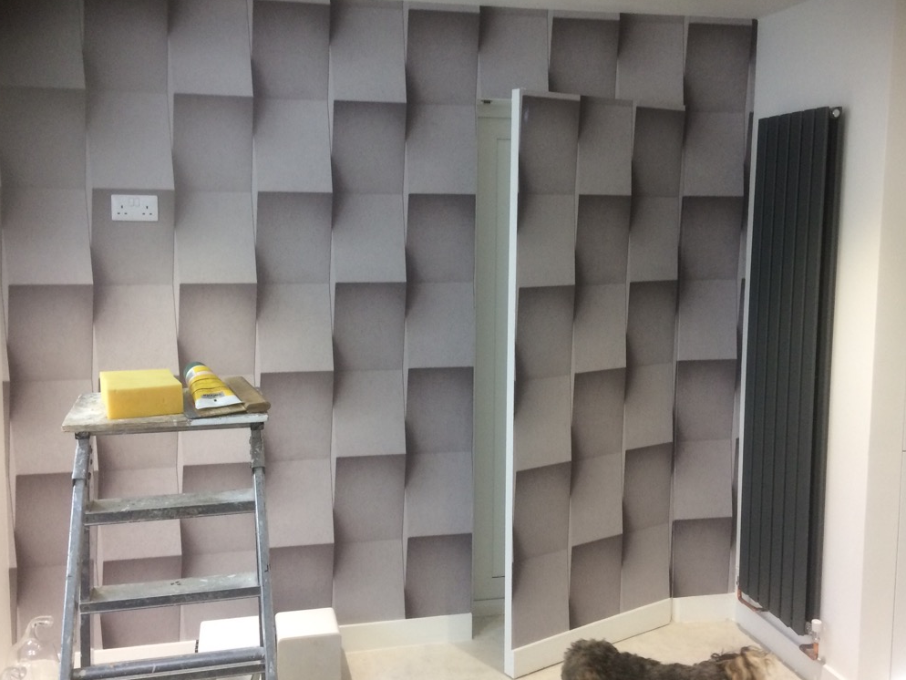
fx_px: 916
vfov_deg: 40.7
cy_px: 310
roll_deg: -1.6
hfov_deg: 52.6
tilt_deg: -6.7
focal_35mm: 35
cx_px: 462
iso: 160
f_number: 2.2
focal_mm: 4.15
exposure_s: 1/33
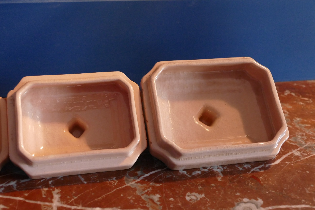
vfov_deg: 28.1
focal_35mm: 48
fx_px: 420
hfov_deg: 41.1
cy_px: 103
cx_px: 154
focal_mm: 17
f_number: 3.3
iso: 1600
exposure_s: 1/60
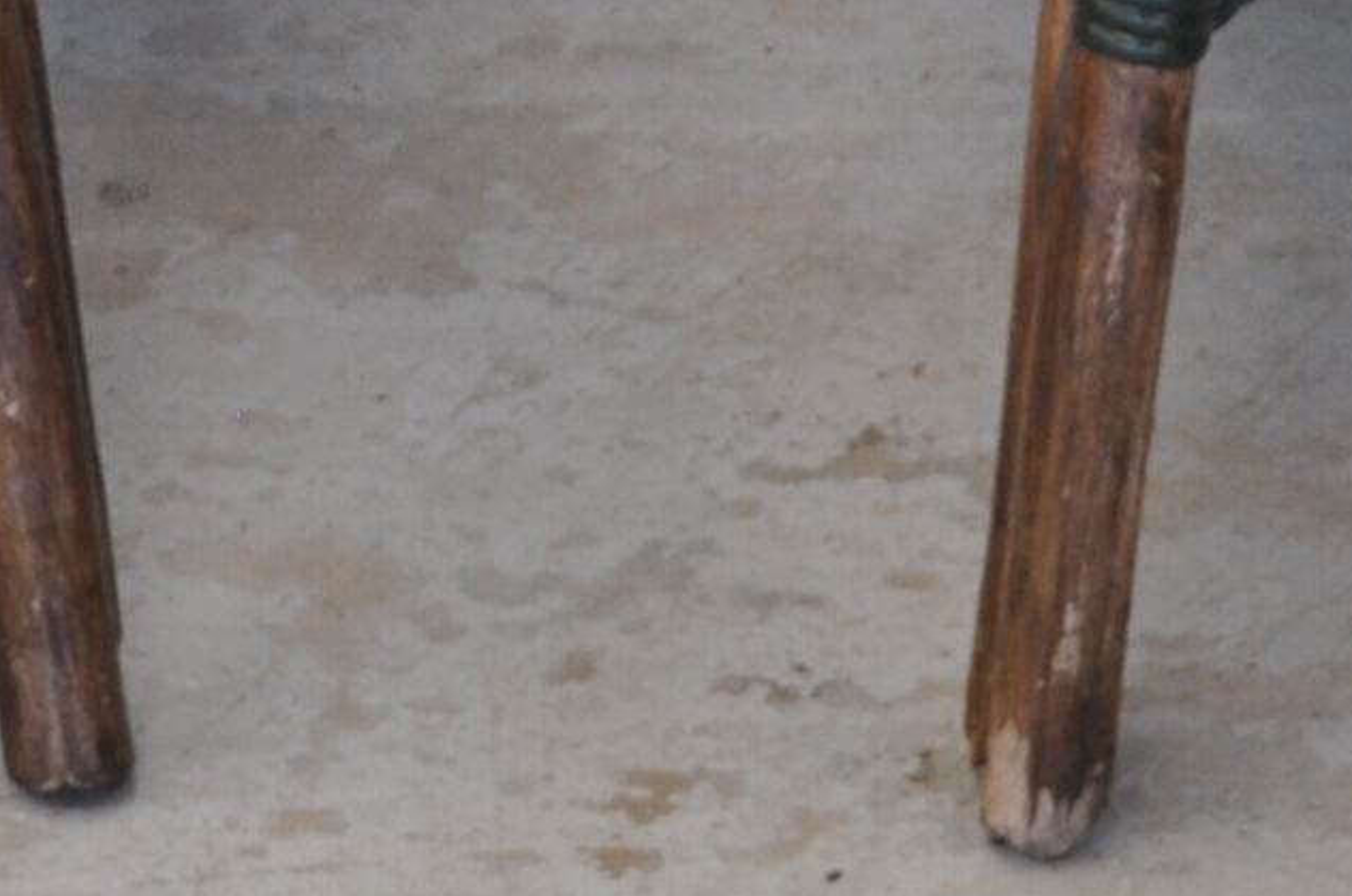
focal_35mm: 275
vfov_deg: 4.9
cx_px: 511
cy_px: -1123
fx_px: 10309
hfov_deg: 7.5
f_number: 5
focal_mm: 36
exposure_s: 1/100
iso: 400
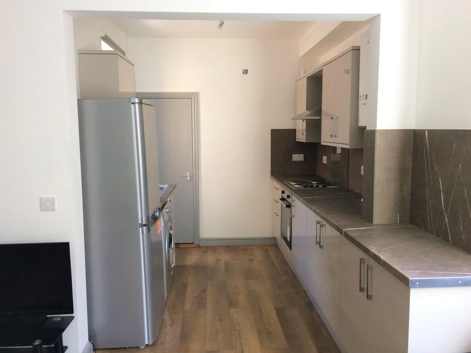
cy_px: 173
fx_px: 408
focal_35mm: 30
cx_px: 242
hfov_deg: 60.0
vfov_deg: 46.8
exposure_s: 1/33
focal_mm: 4.15
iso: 40
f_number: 2.2
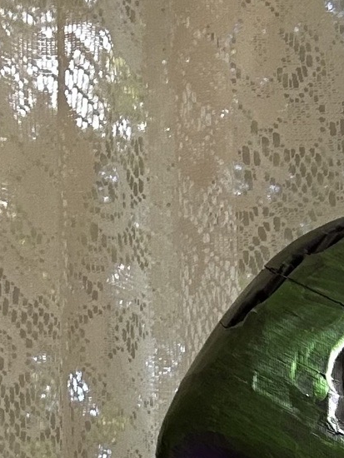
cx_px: 576
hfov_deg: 12.6
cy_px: 695
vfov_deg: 16.4
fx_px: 1443
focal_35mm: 109
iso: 25
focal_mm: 2.69
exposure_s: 1/121
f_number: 1.9
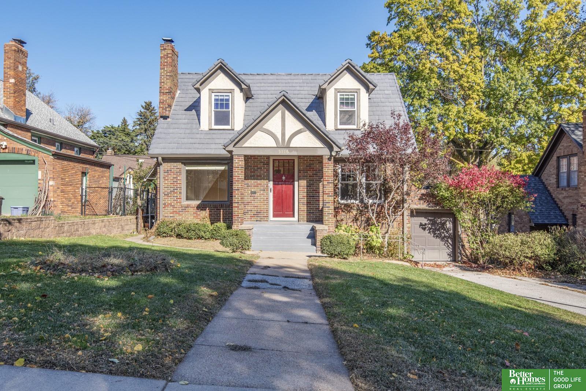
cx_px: 293
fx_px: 488
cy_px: 196
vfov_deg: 43.6
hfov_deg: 61.9
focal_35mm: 30
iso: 400
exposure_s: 1/800
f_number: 8
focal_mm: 30
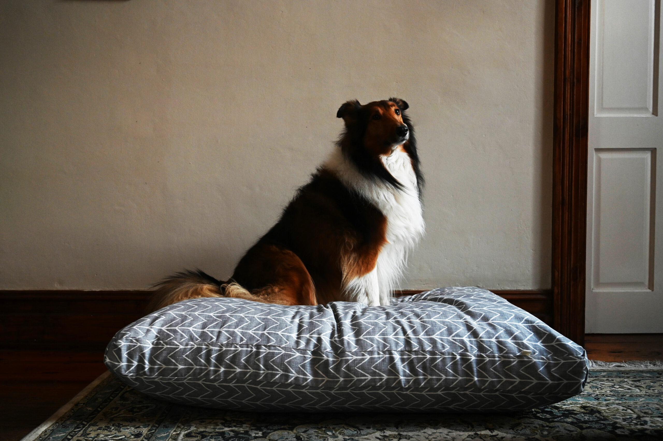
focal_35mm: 34
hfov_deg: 55.8
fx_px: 626
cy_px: 220
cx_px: 332
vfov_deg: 38.8
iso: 1000
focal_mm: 34
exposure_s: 1/80
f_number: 4
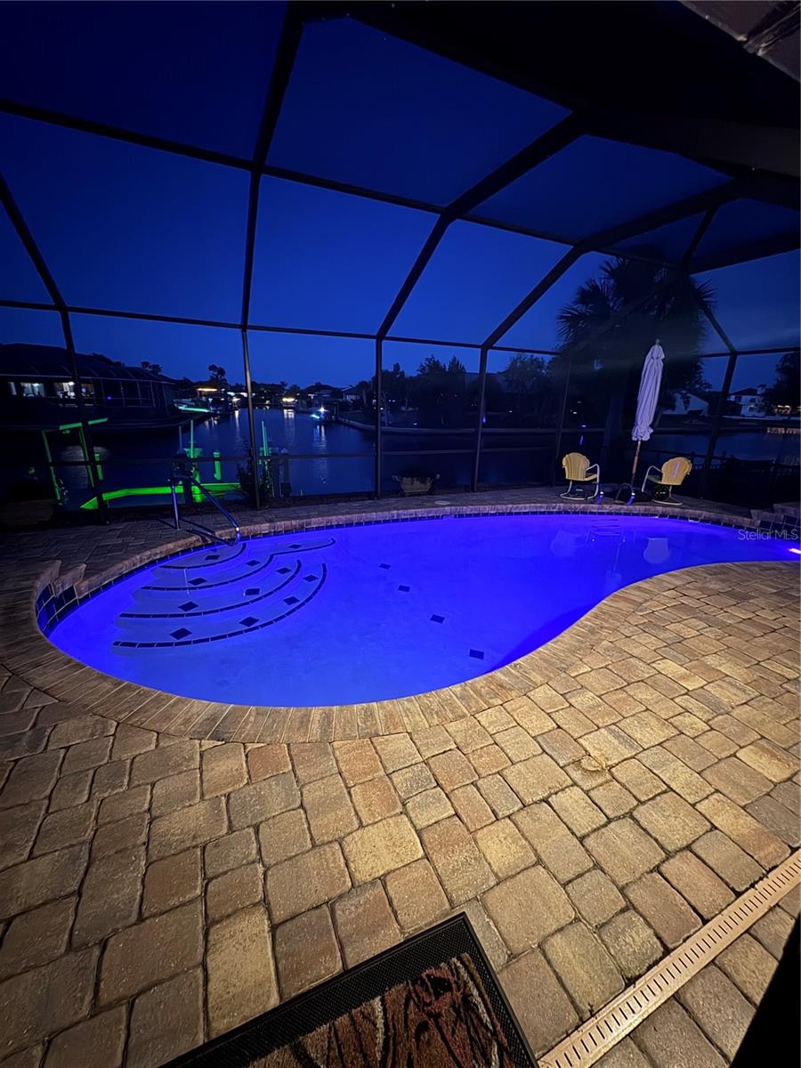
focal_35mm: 14
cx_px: 400
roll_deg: -1.6
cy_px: 534
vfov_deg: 102.1
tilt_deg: -17.1
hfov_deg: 85.7
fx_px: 432
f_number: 2.2
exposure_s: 1/7
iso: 1000
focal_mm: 2.22
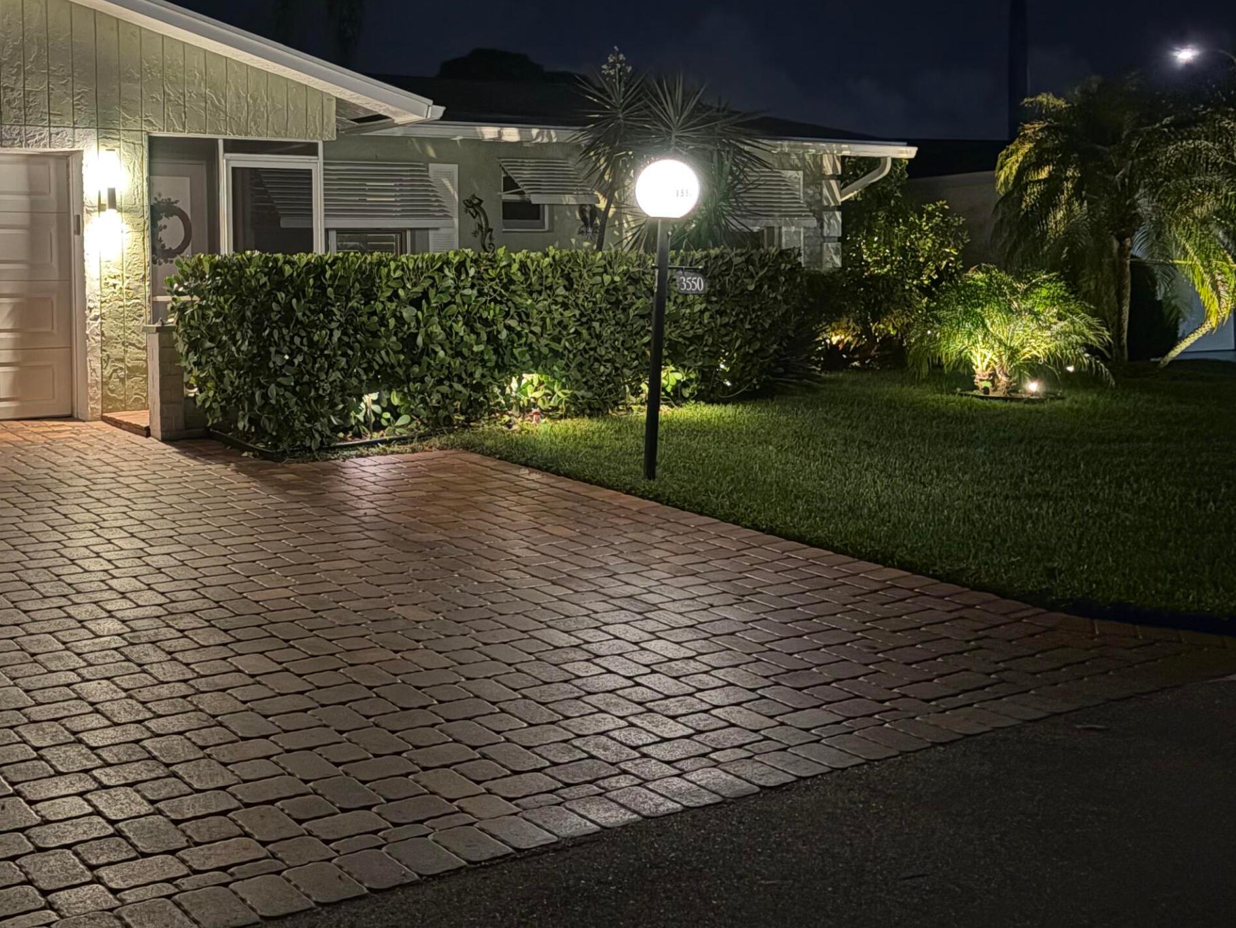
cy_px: 315
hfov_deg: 44.4
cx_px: 326
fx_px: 1464
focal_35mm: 41
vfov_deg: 34.8
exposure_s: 1/15
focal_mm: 5.96
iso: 640
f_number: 1.6
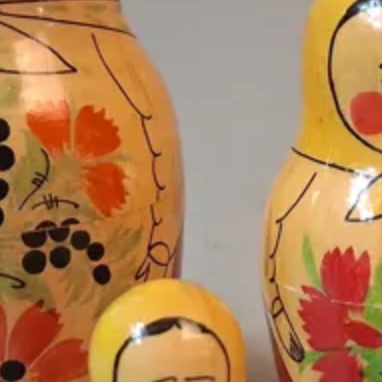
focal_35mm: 100
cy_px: 228
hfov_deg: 17.1
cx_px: 360
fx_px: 1249
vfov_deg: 17.4
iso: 320
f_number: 1.8
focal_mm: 4
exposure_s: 1/50
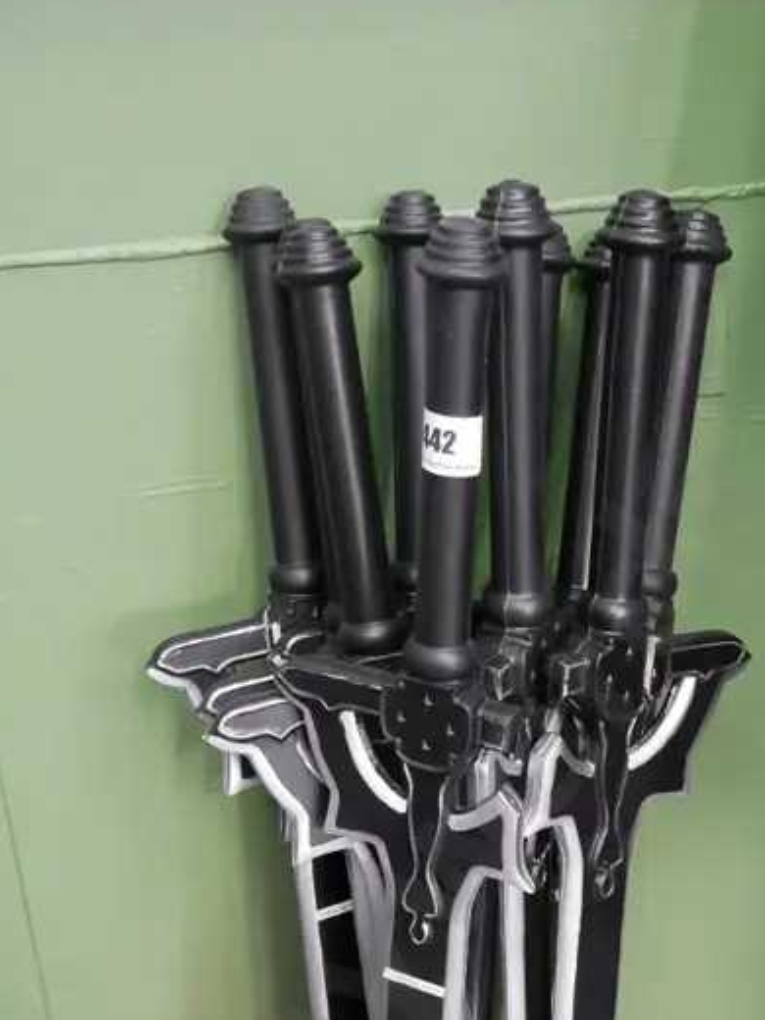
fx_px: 1974
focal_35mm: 67
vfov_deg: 28.3
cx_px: 484
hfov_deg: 21.9
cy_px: 826
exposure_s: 1/50
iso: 3200
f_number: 3.8
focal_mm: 17
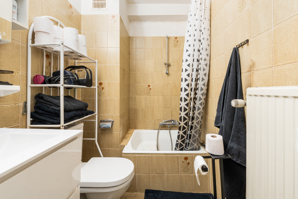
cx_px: 149
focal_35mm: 16
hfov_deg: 96.7
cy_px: 100
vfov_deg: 73.7
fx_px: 132
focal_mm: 16
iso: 640
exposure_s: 1/3
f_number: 11
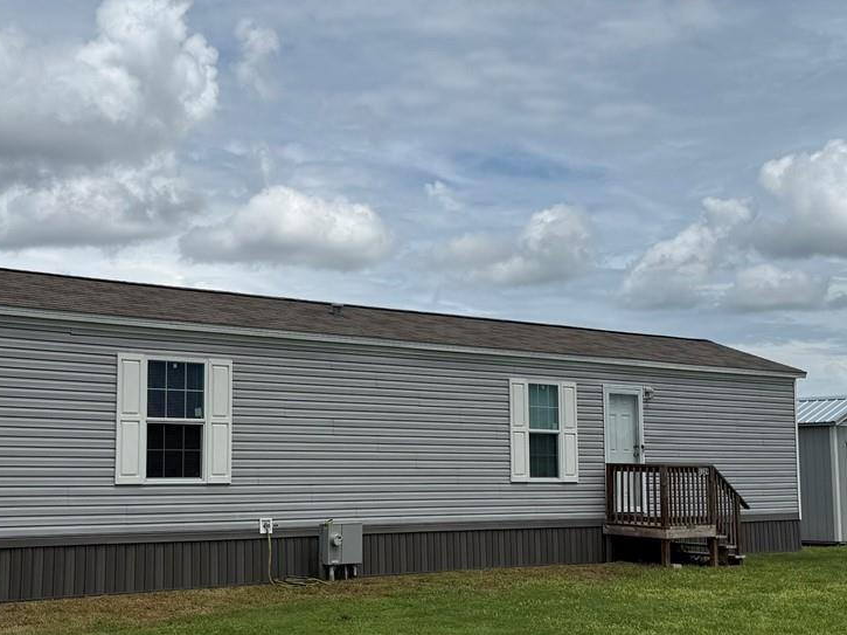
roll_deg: +0.0
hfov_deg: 35.9
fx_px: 1296
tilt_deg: +5.7
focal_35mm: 53
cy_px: 337
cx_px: 306
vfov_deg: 27.5
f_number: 1.78
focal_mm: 6.76
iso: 80
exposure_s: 1/11905
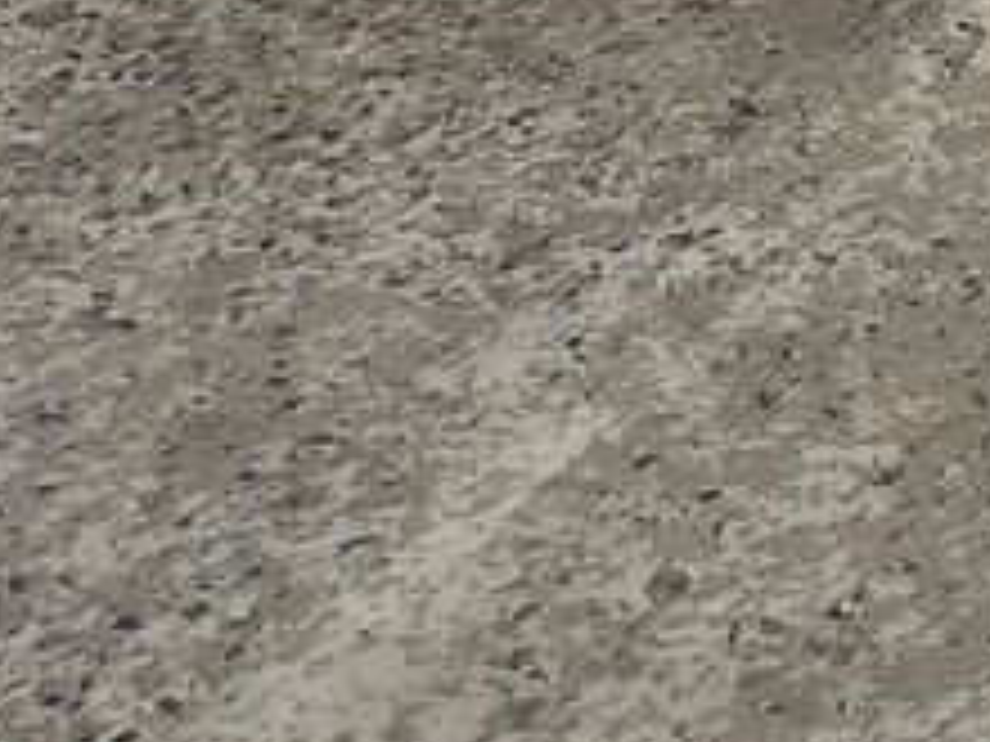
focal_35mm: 131
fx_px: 3747
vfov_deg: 9.9
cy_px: -1052
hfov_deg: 11.9
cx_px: 2457
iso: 50
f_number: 1.7
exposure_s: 1/703
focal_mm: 5.31
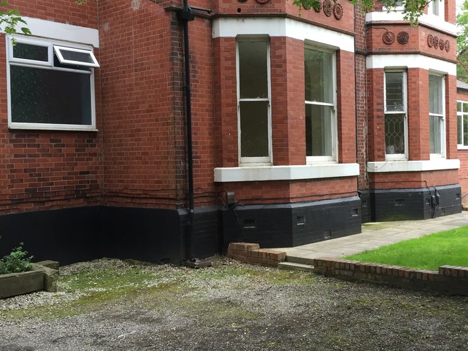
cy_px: 172
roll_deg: +1.0
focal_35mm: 43
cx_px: 270
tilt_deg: -1.0
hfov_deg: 43.7
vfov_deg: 33.6
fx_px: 581
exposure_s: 1/33
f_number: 2.2
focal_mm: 4.15
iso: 32
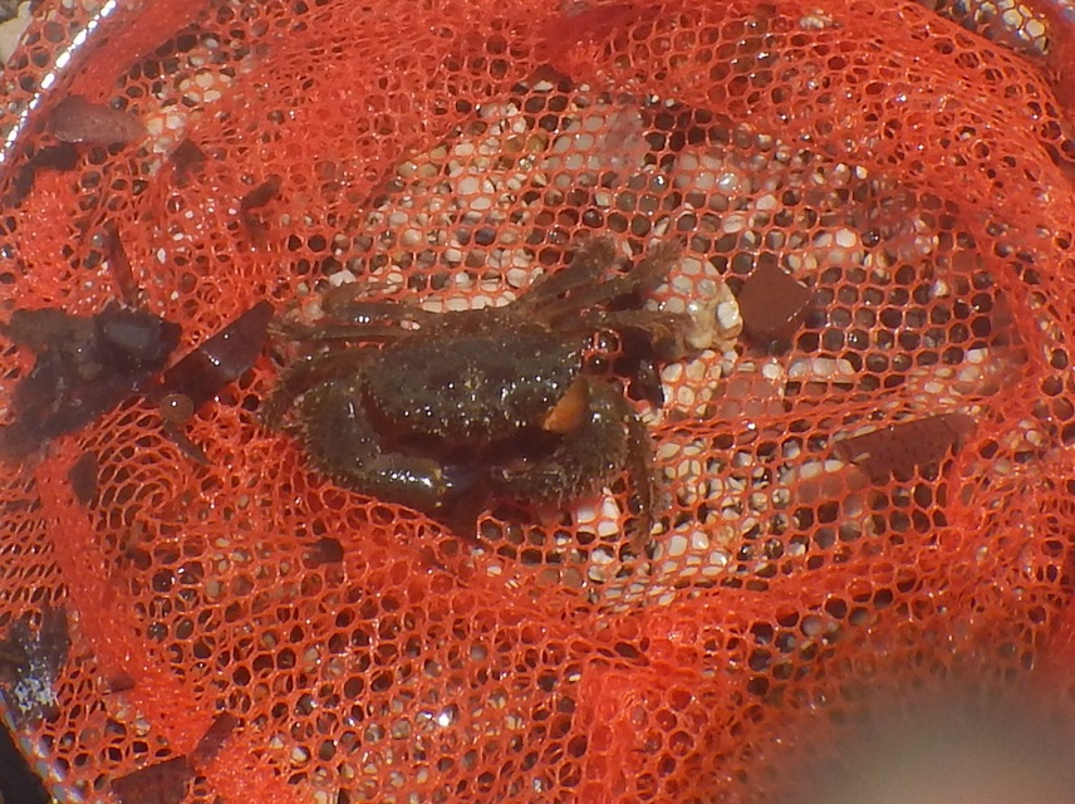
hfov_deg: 63.5
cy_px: 402
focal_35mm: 28
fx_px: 869
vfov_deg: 49.7
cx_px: 538
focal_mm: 5
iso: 125
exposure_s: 1/500
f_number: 7.8
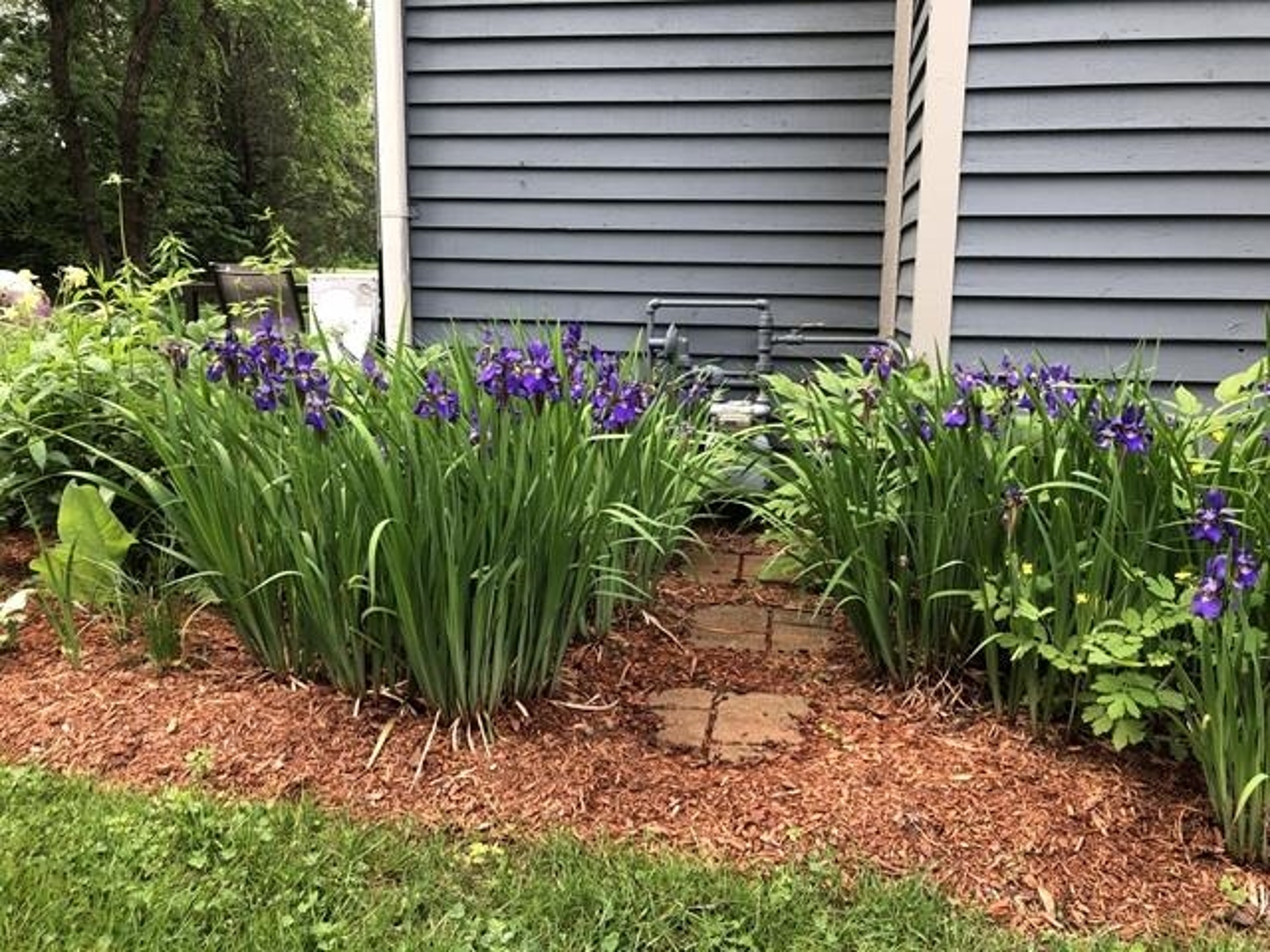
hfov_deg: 63.4
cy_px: 476
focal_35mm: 28
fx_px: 1027
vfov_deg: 49.7
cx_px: 635
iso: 25
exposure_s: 1/120
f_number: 1.8
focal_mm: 3.99
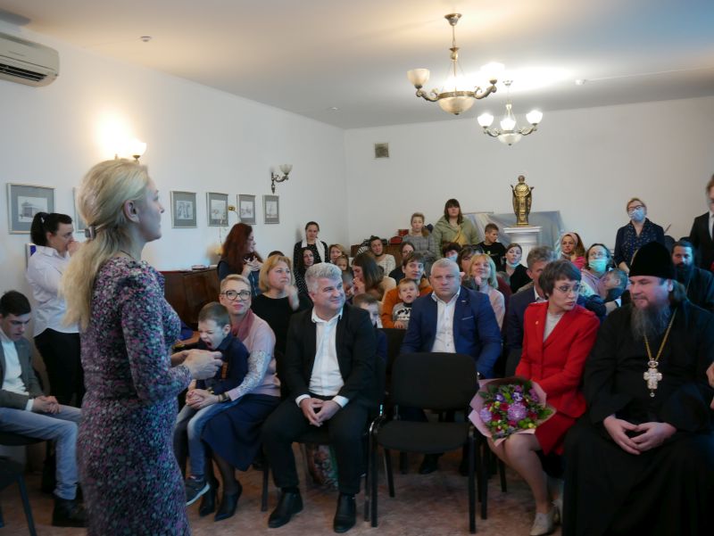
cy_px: 268
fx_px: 743
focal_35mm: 36
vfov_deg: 39.7
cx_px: 357
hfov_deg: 51.3
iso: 800
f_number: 5
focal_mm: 18
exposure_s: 1/20
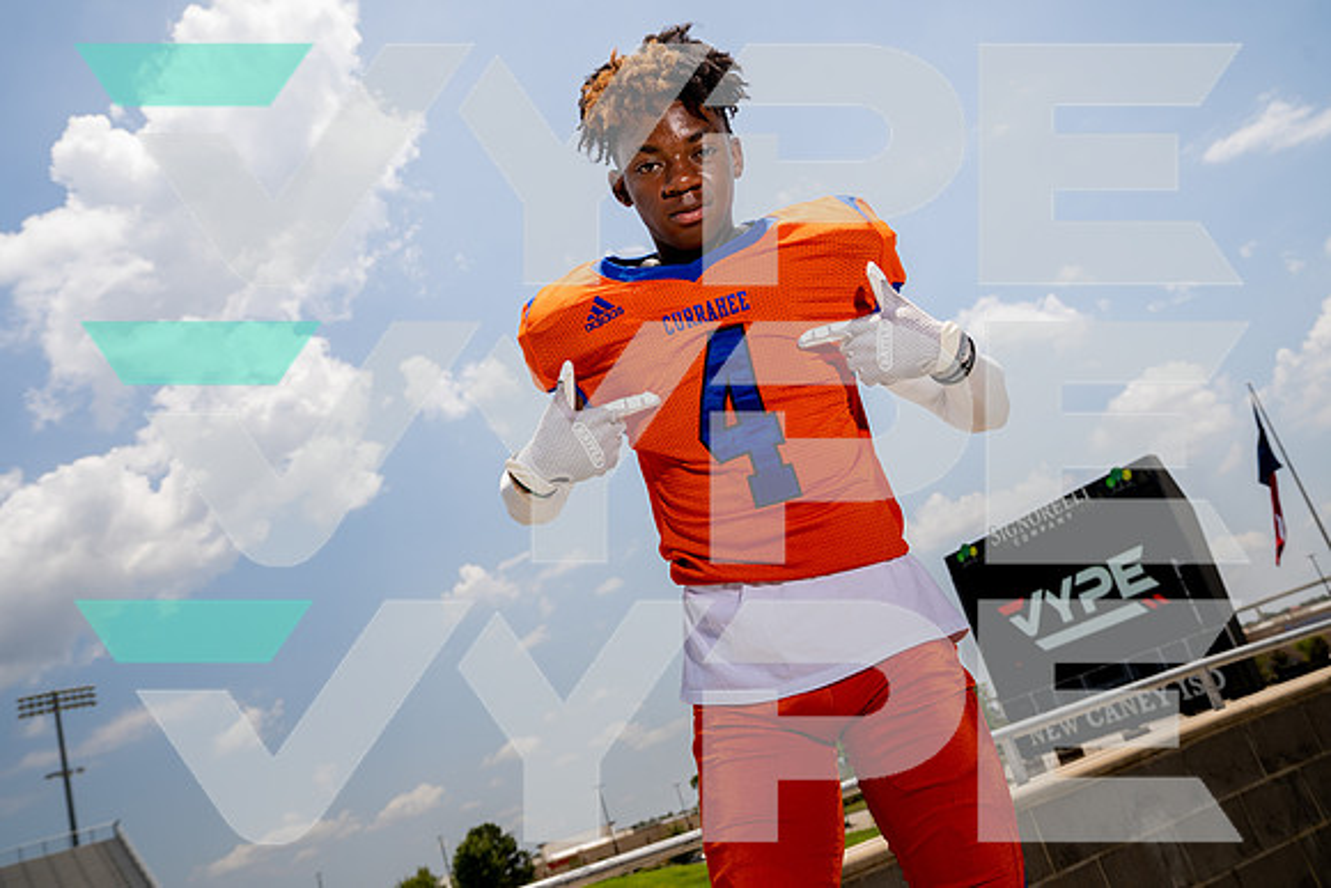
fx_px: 1183
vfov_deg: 41.1
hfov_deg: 58.7
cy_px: 444
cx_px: 666
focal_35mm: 32
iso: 100
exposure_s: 1/250
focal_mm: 32
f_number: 7.1
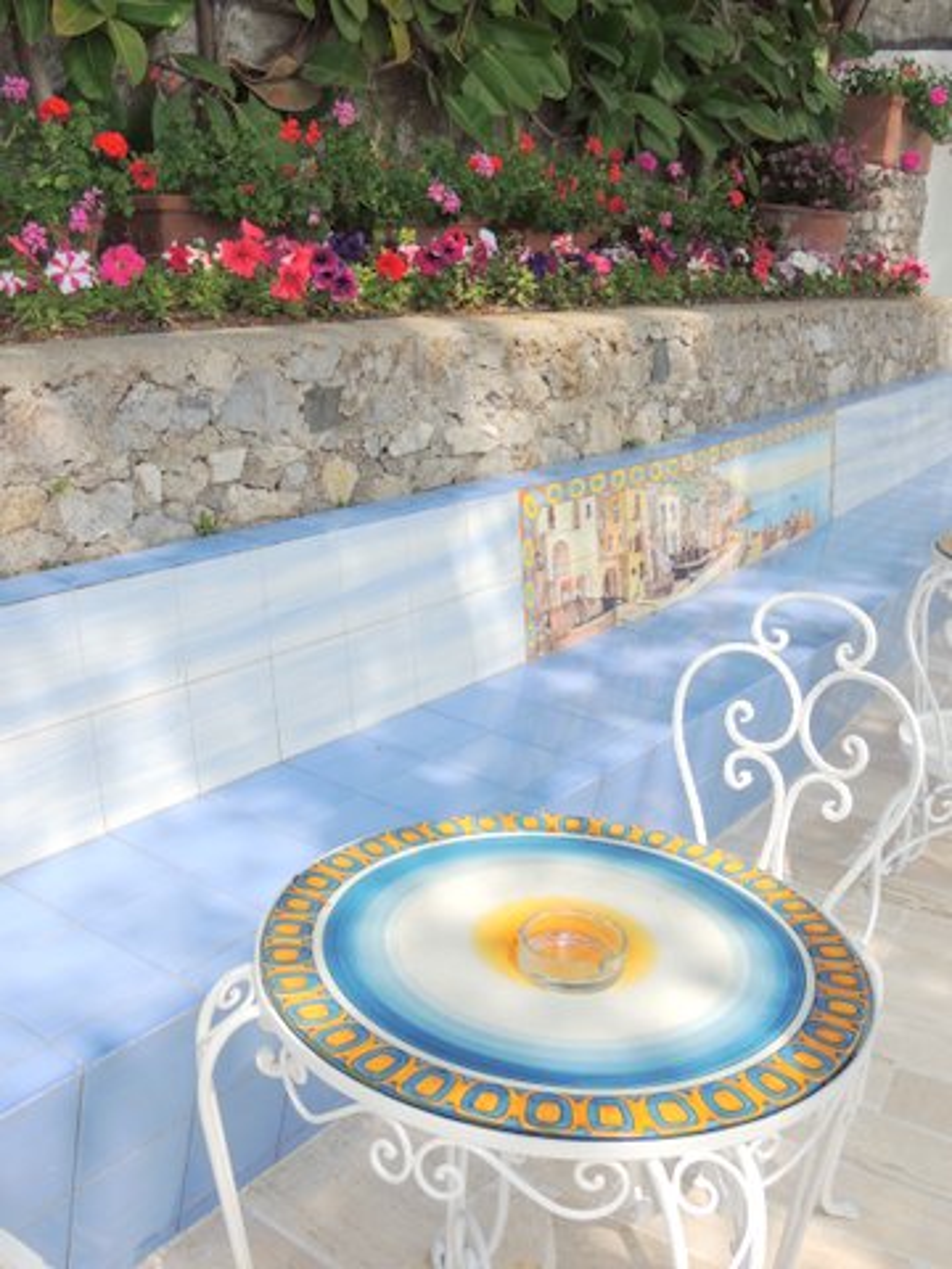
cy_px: 634
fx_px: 1283
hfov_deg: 40.7
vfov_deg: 52.6
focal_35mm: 35
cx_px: 476
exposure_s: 1/1000
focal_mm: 6.2
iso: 100
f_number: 3.3
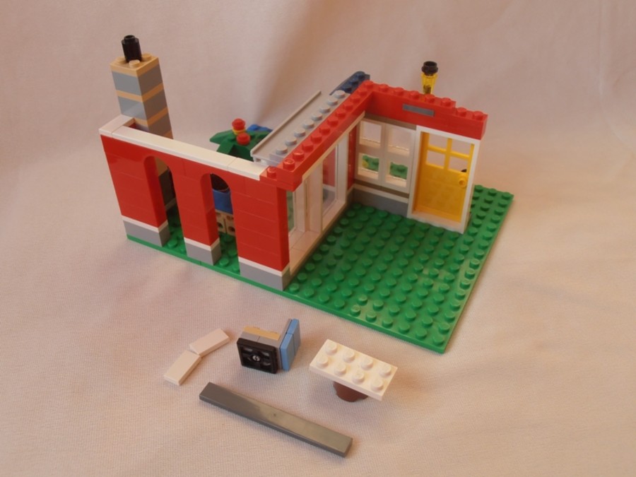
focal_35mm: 37
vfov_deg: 38.7
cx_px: 318
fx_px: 680
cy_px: 238
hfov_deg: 50.1
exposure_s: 1/50
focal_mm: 6.61
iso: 80
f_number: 3.9
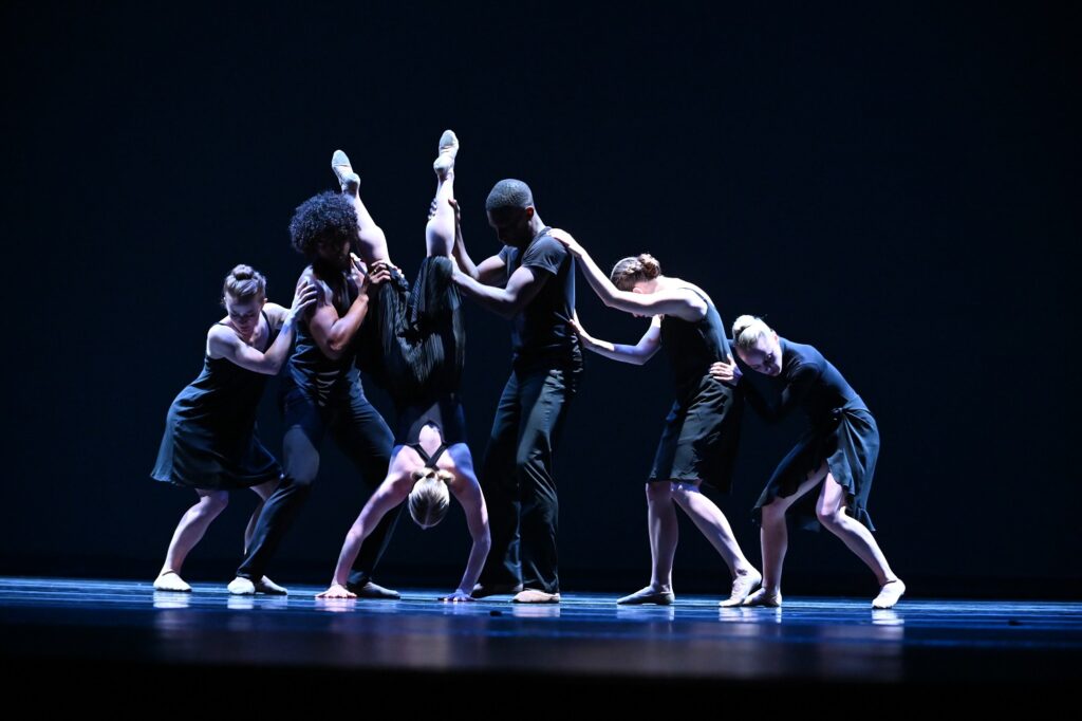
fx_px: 3605
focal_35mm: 120
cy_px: 360
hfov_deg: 17.1
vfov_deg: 11.4
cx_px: 541
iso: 6400
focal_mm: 120
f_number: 2.8
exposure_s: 1/200
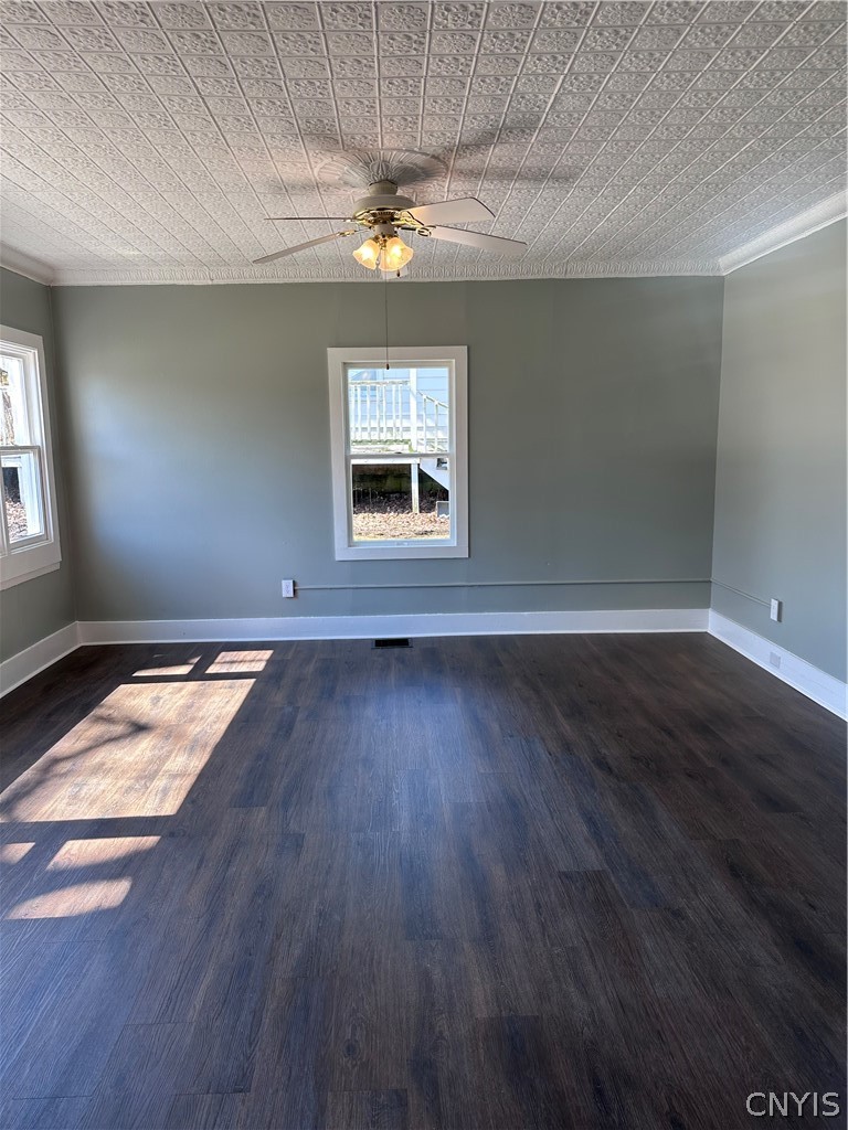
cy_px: 565
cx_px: 424
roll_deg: +0.8
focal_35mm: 24
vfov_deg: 71.6
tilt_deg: -7.6
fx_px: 784
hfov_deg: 56.8
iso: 64
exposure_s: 1/144
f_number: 1.78
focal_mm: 6.86
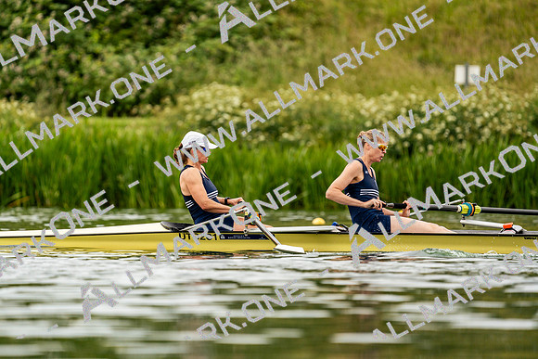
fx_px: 7743
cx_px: 269
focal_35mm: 518
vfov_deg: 2.7
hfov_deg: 4.0
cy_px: 180
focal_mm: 518
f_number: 6.3
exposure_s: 1/2000
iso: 500
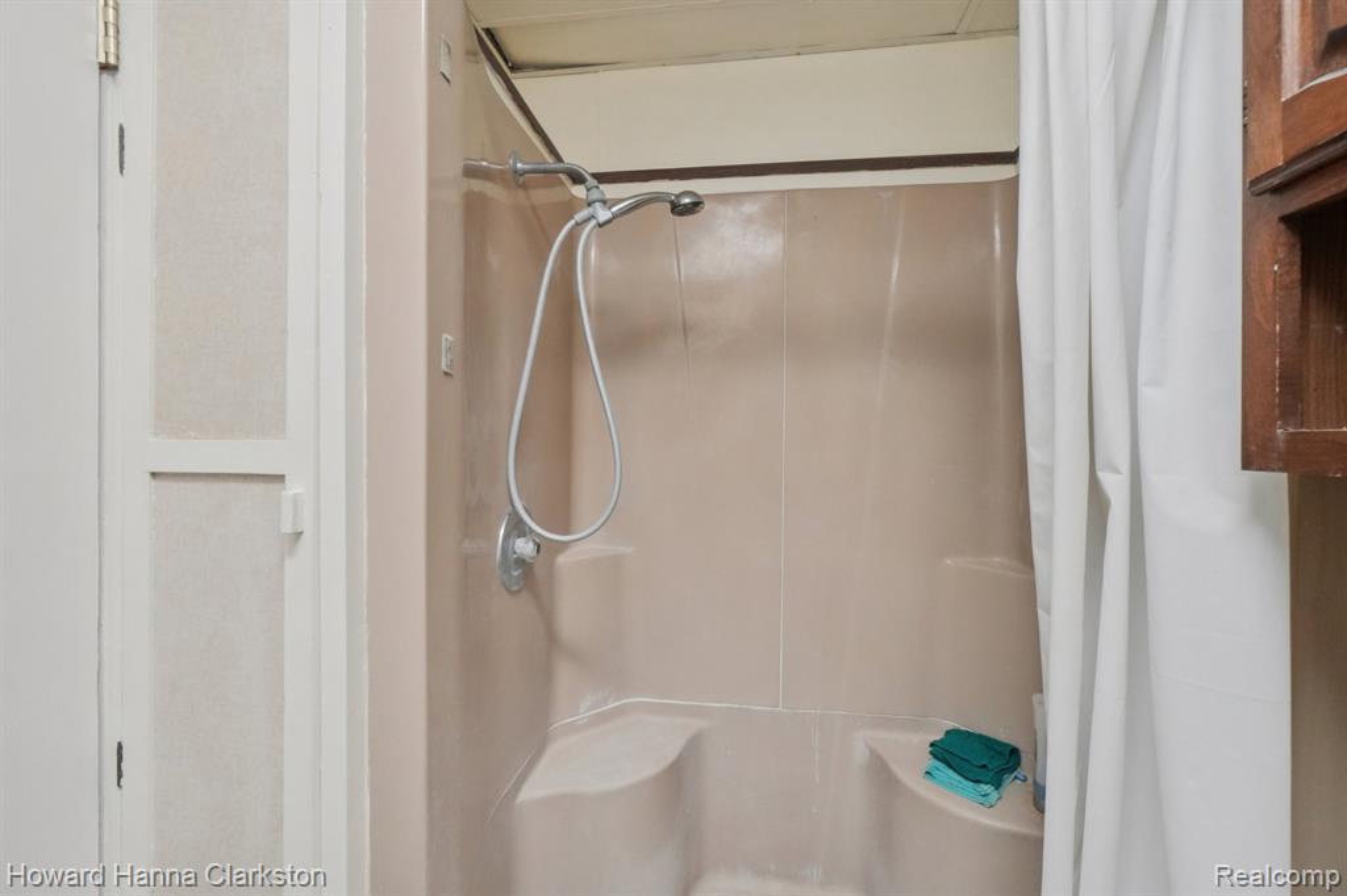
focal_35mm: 15
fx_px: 561
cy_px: 448
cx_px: 674
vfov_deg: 77.3
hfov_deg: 100.4
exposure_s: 1/30
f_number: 8
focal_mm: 10
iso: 2500
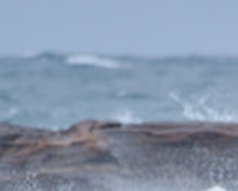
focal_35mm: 2544
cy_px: 371
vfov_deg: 0.6
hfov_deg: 0.8
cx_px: 515
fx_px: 17933
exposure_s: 1/800
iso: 450
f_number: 5.6
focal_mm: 500
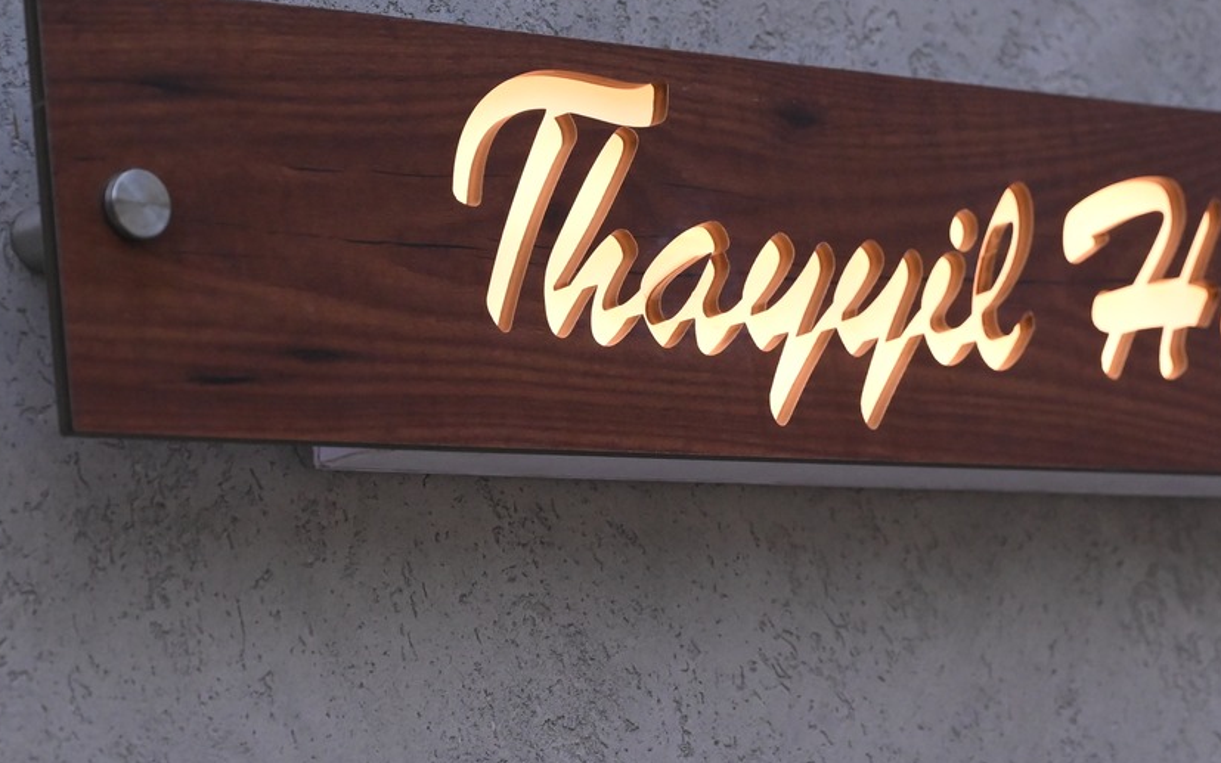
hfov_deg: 15.5
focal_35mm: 134
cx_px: 987
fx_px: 4459
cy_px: 267
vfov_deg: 9.8
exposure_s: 1/2500
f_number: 5
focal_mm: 67
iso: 4000
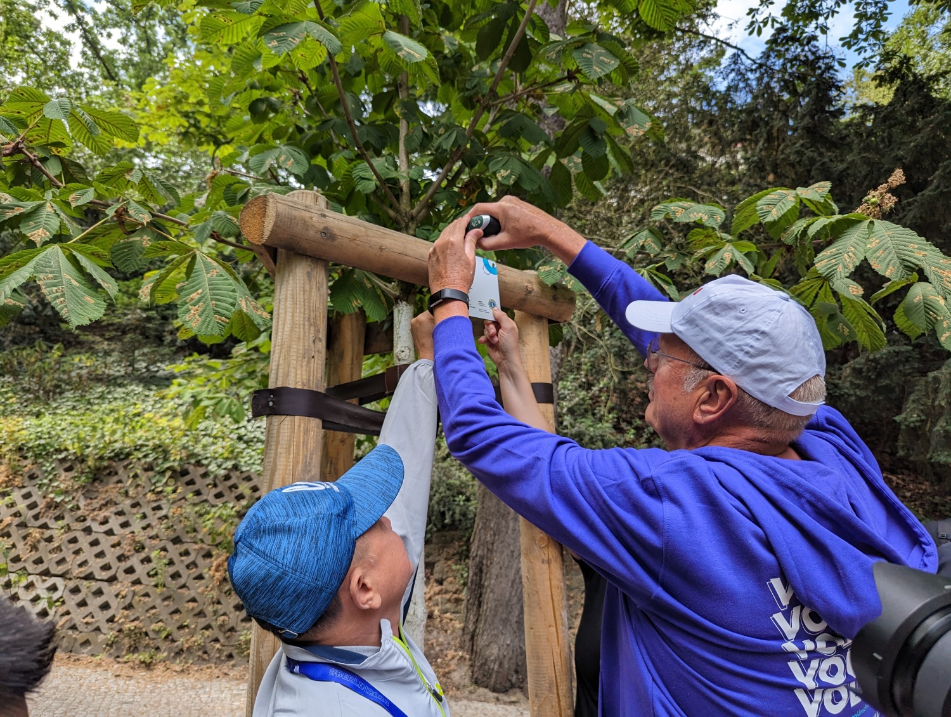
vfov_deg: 57.0
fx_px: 660
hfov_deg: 71.5
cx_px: 476
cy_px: 358
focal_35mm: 24
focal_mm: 6.81
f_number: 1.85
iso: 47
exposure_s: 1/527
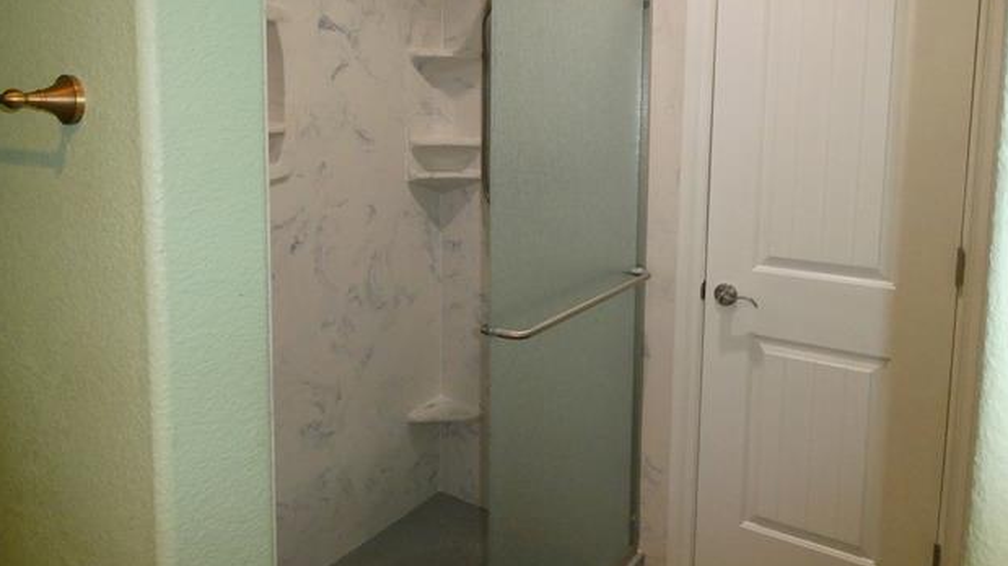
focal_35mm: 27
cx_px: 492
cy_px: 191
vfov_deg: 42.3
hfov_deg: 69.9
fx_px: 722
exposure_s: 1/125
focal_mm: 4.3
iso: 800
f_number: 3.3
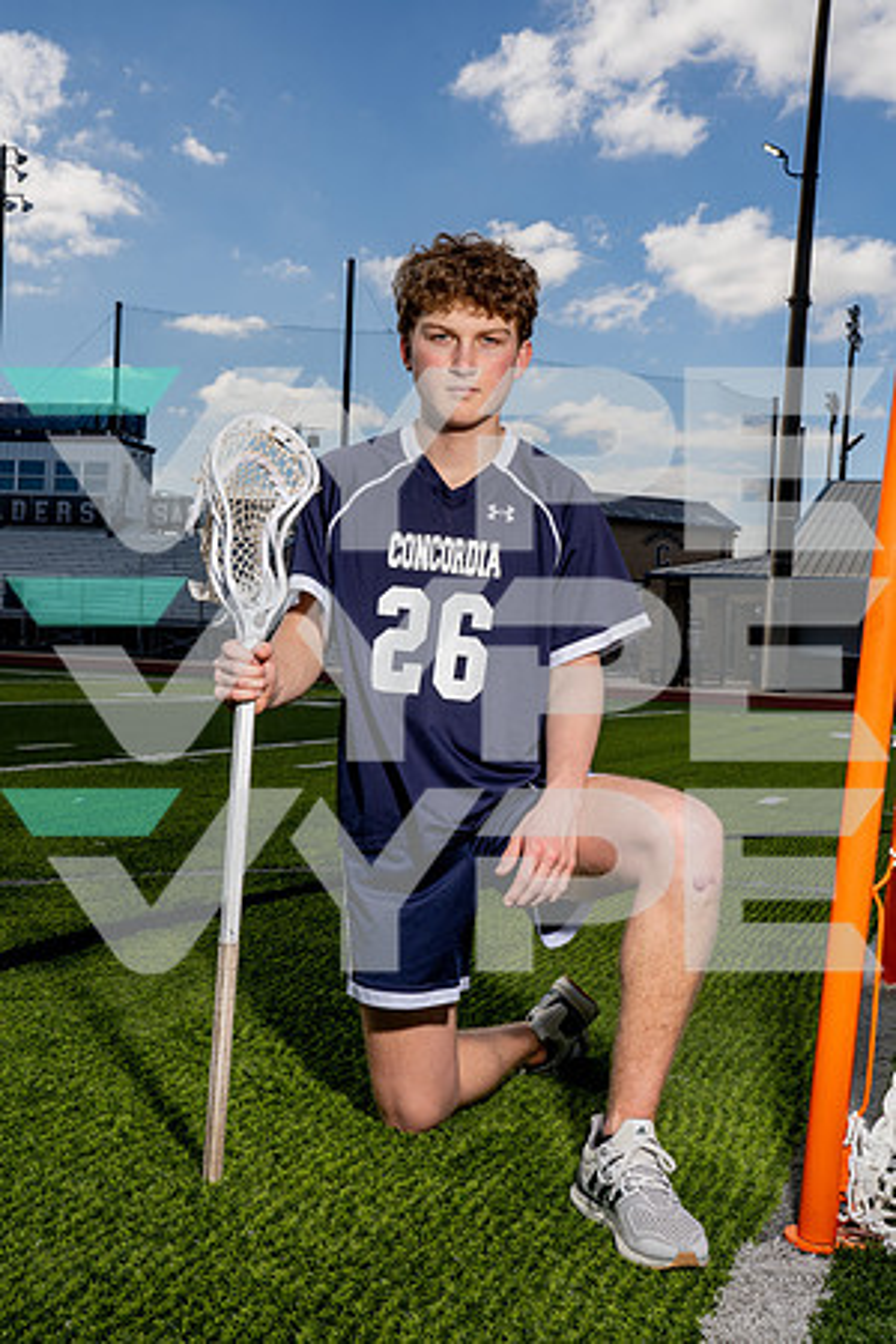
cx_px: 448
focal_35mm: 44
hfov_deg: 30.5
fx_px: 1643
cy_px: 672
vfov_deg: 44.5
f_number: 14
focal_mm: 44
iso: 100
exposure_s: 1/250
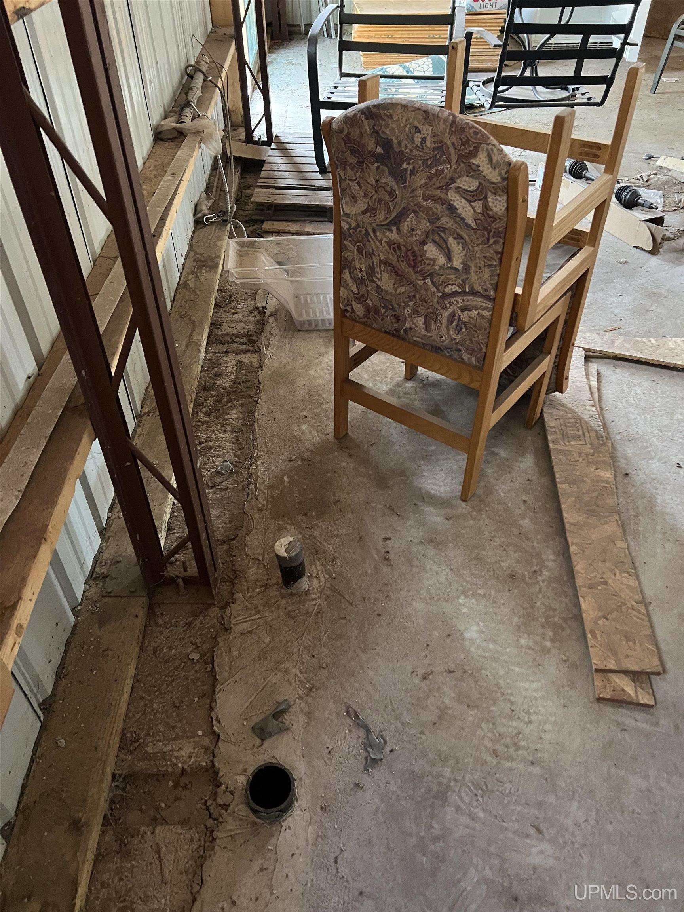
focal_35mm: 26
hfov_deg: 53.1
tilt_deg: -41.3
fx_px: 685
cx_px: 342
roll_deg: +1.7
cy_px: 456
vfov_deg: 67.3
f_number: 1.5
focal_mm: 5.7
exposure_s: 1/38
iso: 640
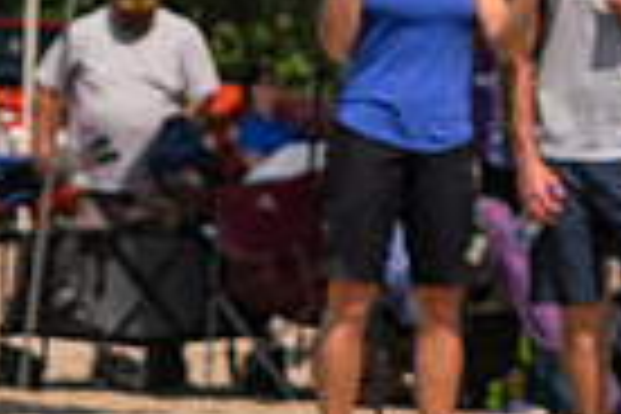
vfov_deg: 3.6
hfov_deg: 5.3
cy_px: 56
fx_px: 6537
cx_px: -598
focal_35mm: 379
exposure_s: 1/2500
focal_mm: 60
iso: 200
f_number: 4
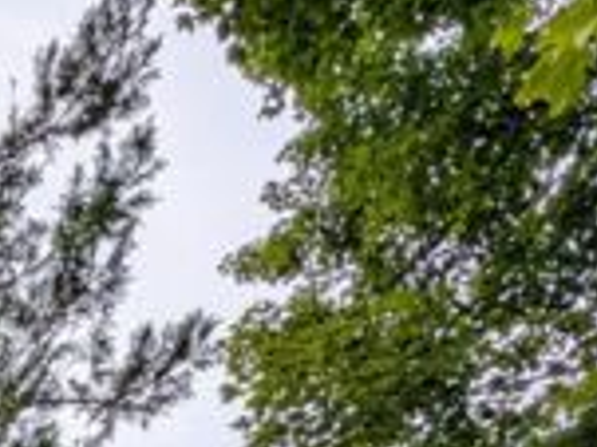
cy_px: 716
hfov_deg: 33.9
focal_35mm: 51
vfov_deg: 22.1
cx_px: -12
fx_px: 879
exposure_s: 1/3077
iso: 54
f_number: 1.7
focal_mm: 2.02
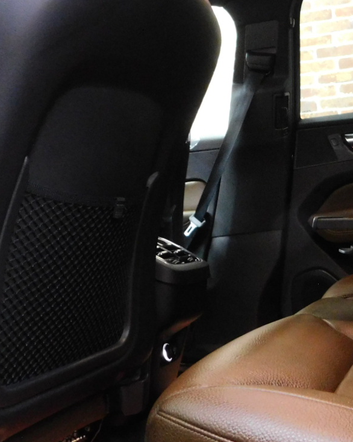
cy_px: 163
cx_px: 262
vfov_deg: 37.8
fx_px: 640
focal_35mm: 49
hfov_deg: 30.3
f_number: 3
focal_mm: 4
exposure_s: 1/8
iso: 800
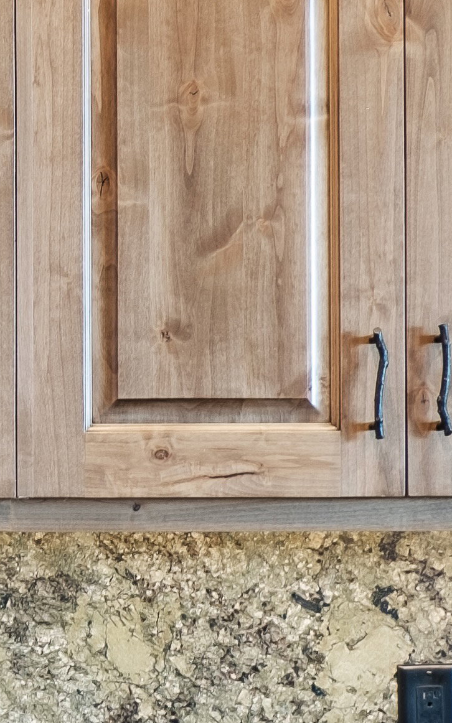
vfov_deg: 7.5
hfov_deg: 4.4
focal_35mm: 279
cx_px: -1190
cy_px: 544
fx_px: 5500
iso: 200
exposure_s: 1
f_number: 5.6
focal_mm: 35
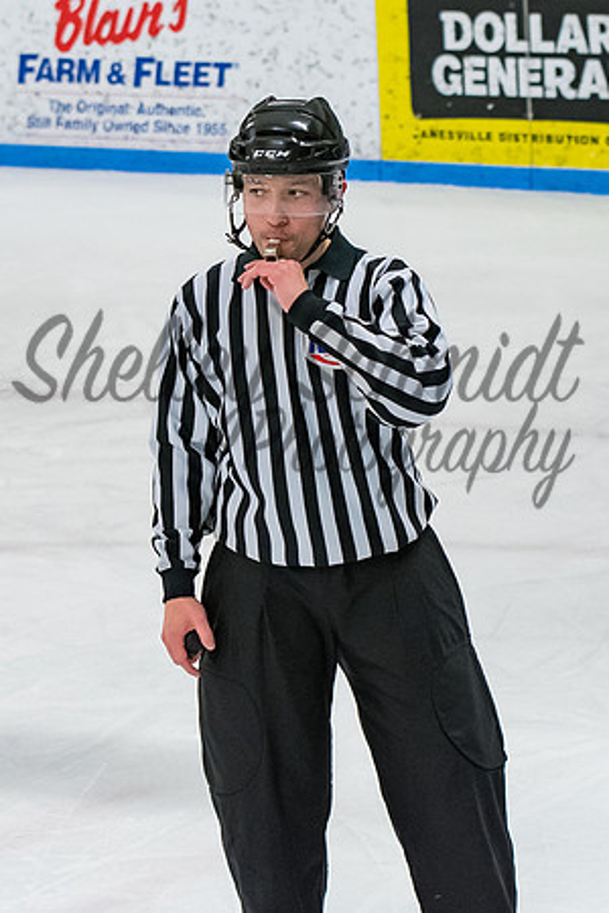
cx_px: 294
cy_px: 371
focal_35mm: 190
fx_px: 4826
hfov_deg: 7.2
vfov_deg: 10.8
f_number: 3.5
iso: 2500
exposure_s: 1/800
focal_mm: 70
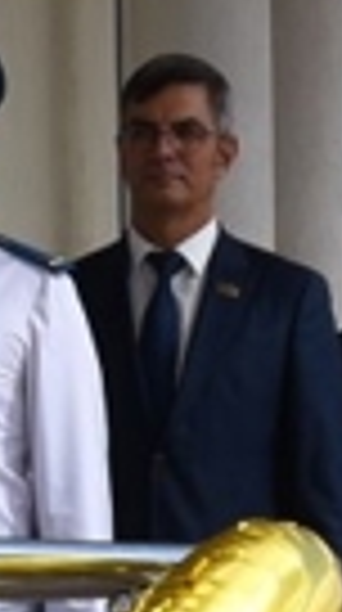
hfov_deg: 4.1
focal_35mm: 295
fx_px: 4780
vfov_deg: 7.3
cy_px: 184
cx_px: -99
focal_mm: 34
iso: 100
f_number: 9
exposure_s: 1/320
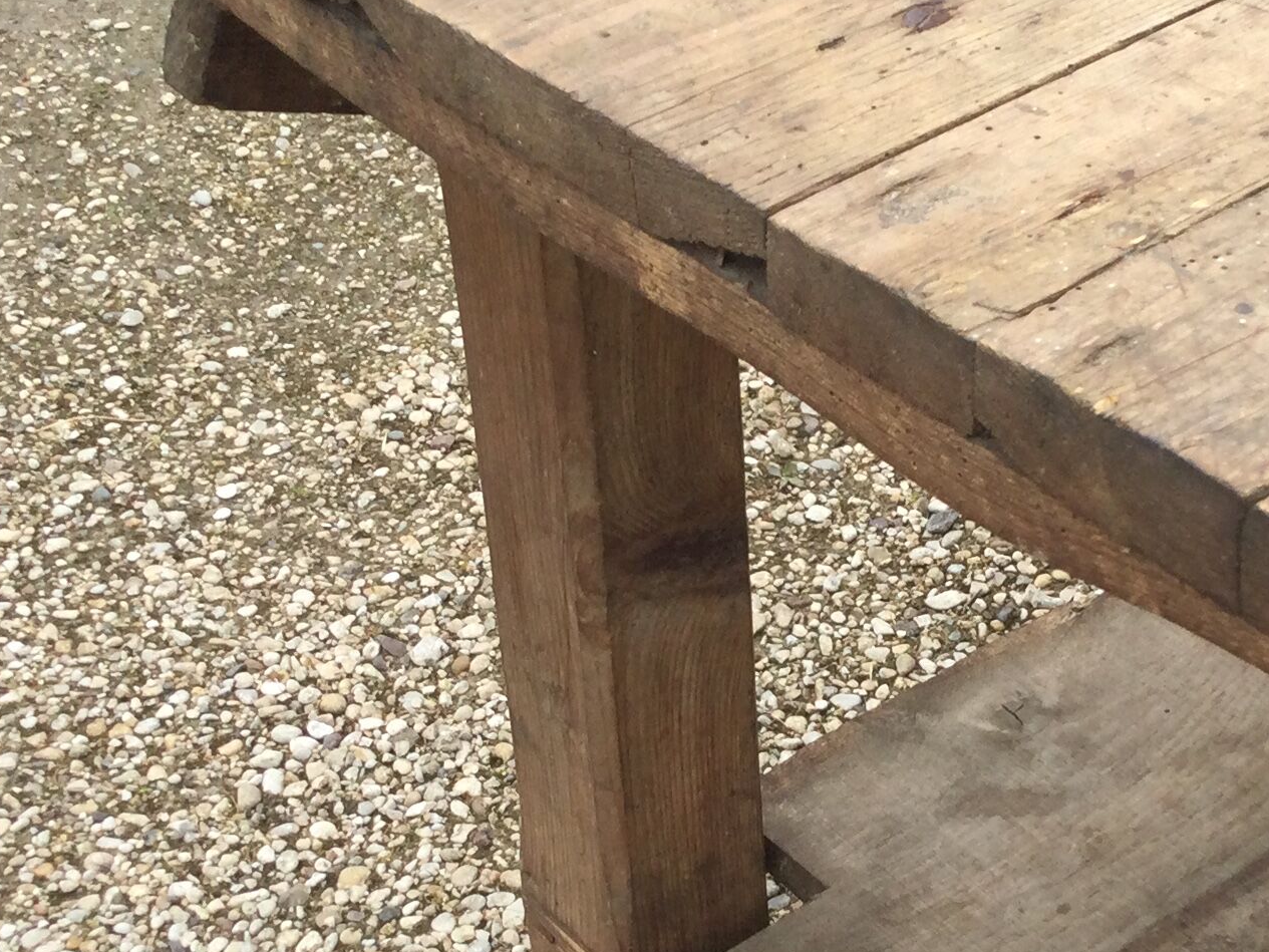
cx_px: 997
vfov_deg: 18.3
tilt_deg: -44.6
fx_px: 2933
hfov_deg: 24.1
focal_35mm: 80
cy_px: 693
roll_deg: -0.7
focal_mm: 3.3
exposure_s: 1/341
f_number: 2.4
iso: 25
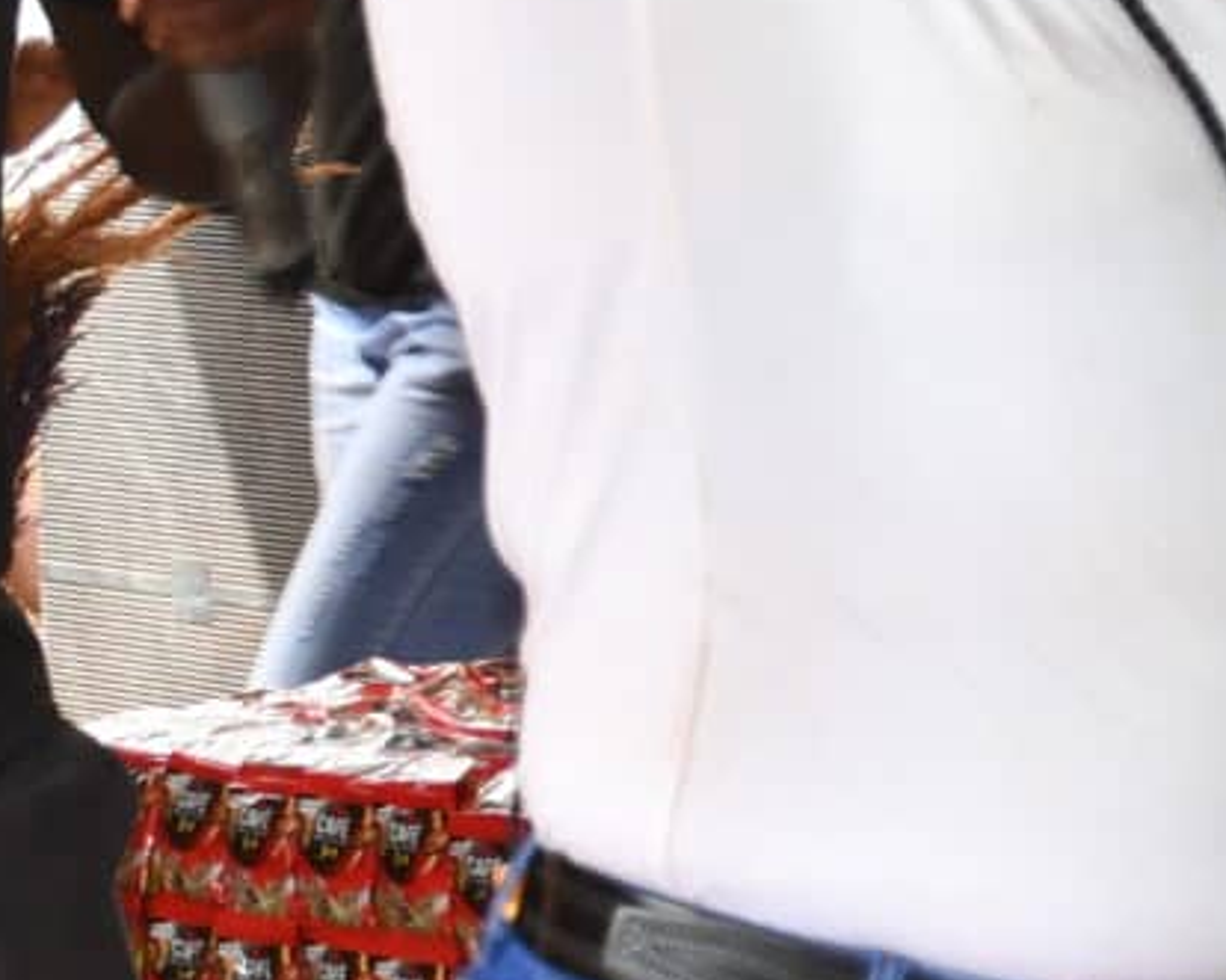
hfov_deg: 9.0
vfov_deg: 7.3
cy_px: -250
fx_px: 7582
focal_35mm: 209
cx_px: 1877
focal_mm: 30
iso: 360
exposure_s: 1/125
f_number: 4
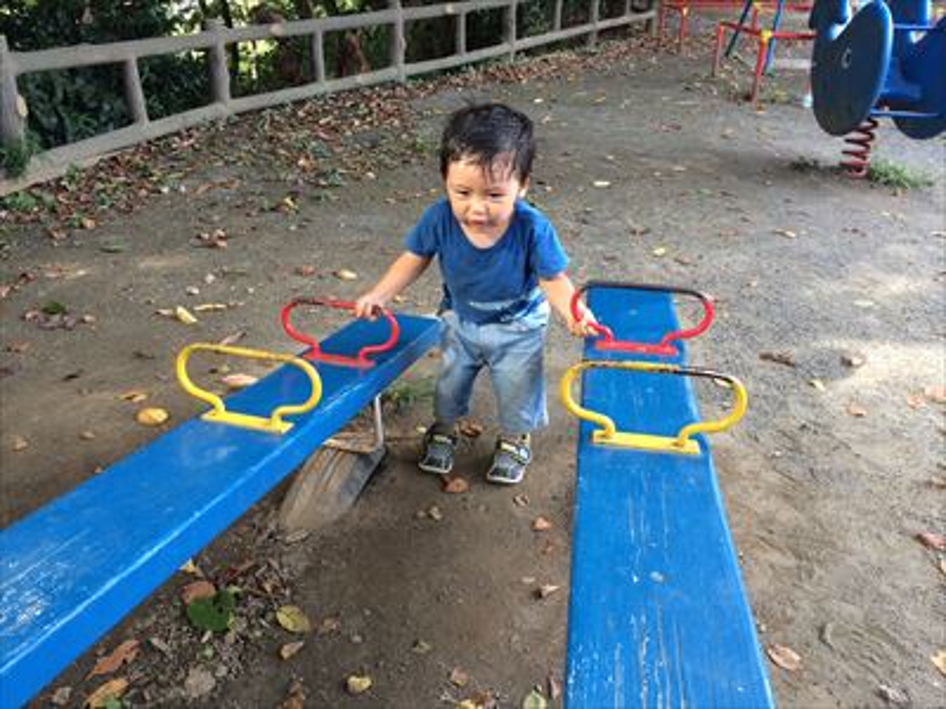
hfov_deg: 60.0
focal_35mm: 30
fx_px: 820
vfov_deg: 46.8
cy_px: 354
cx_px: 473
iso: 50
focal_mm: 4.12
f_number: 2.2
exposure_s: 1/60
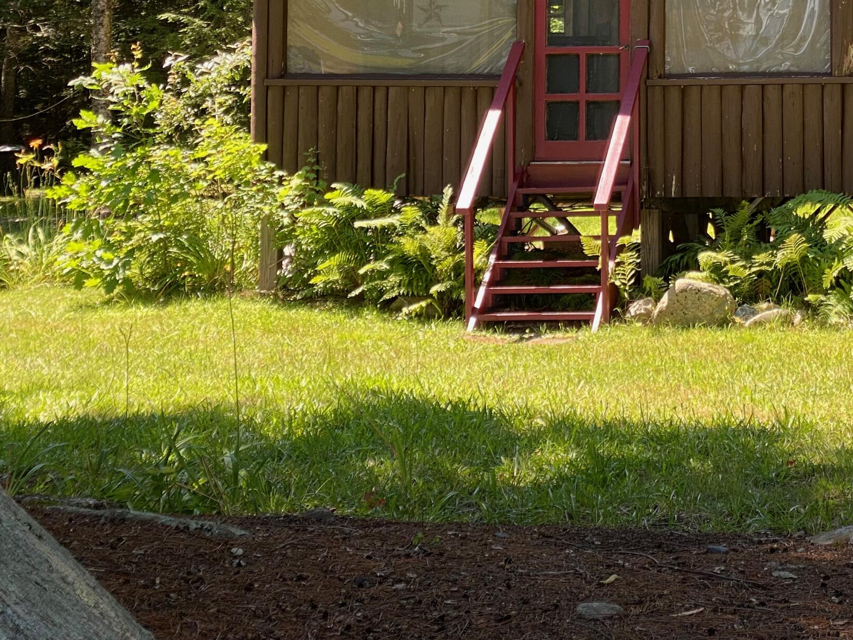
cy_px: 63
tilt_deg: +3.6
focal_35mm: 96
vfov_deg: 15.2
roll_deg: -1.4
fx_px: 2366
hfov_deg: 20.2
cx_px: 675
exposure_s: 1/152
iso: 20
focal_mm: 6
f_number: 2
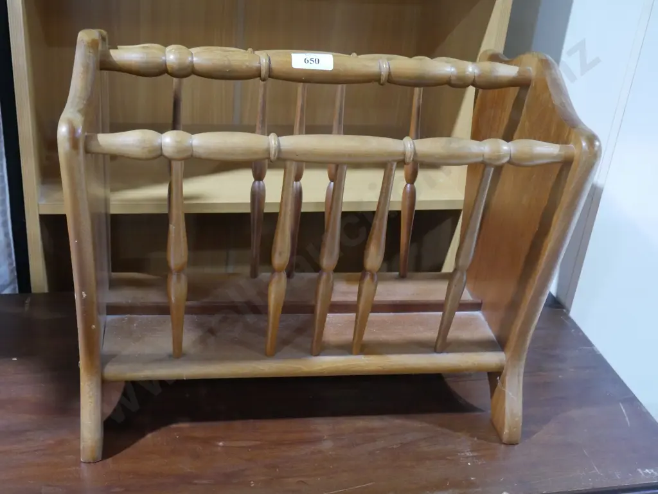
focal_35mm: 46
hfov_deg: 41.2
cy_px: 247
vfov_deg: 31.5
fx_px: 875
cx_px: 329
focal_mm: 23
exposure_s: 1/60
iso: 3200
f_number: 5.6
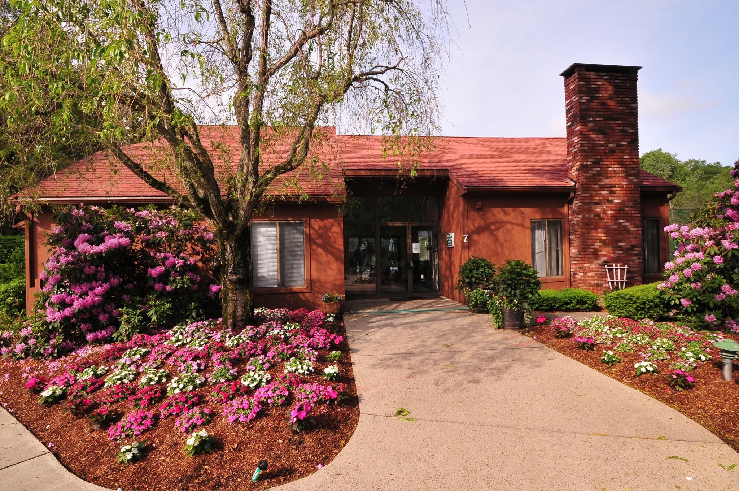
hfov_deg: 92.5
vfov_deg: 69.5
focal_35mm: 17
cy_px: 246
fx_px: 354
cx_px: 370
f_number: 11
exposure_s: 1/250
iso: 400
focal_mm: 11.5
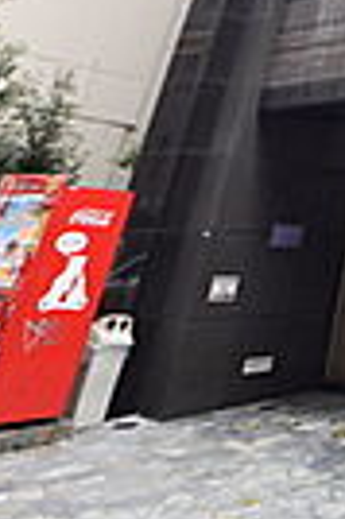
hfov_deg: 22.7
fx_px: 620
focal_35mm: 43
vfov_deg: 33.6
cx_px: 570
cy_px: -151
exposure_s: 1/80
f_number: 4.5
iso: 800
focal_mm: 8
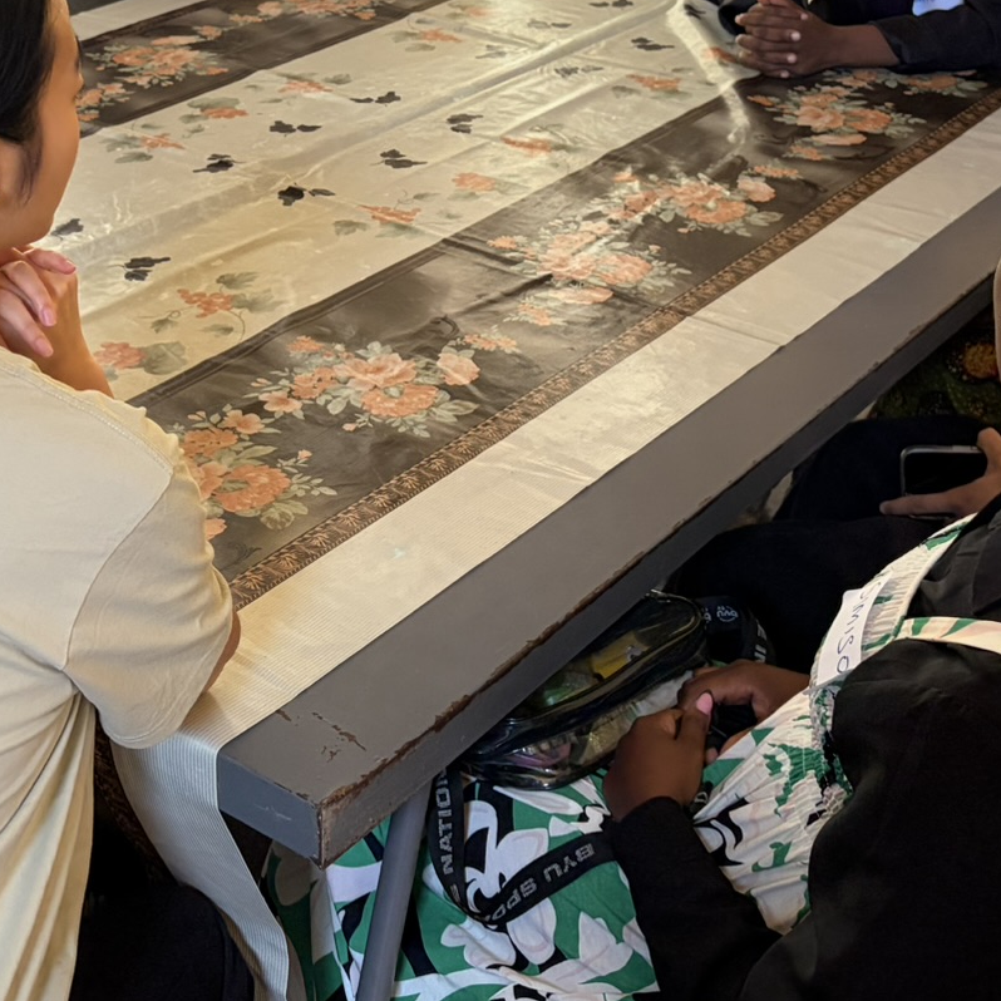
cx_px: 315
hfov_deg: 28.8
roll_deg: +0.2
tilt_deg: -18.6
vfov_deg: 28.1
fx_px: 1930
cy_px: 123
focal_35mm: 59
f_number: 1.6
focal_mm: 5.96
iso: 250
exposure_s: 1/60
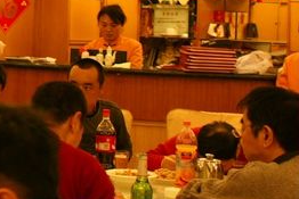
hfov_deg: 15.7
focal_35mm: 119
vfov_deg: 11.3
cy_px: -32
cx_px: -156
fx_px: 989
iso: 500
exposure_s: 1/50
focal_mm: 26
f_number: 4.5
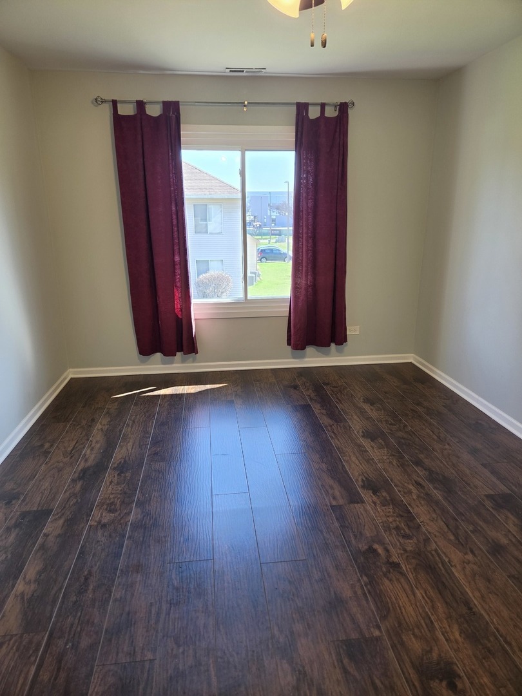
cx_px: 261
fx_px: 462
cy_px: 348
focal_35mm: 23
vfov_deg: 73.9
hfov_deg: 58.9
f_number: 1.8
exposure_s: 1/120
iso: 100
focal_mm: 5.4
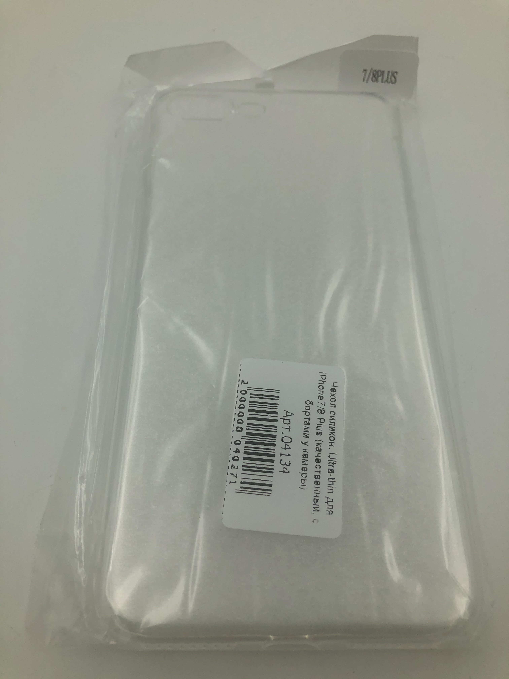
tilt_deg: -62.8
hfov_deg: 49.7
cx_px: 254
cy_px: 340
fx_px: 549
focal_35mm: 28
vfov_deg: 63.4
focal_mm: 3.99
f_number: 1.8
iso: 20
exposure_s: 1/1548
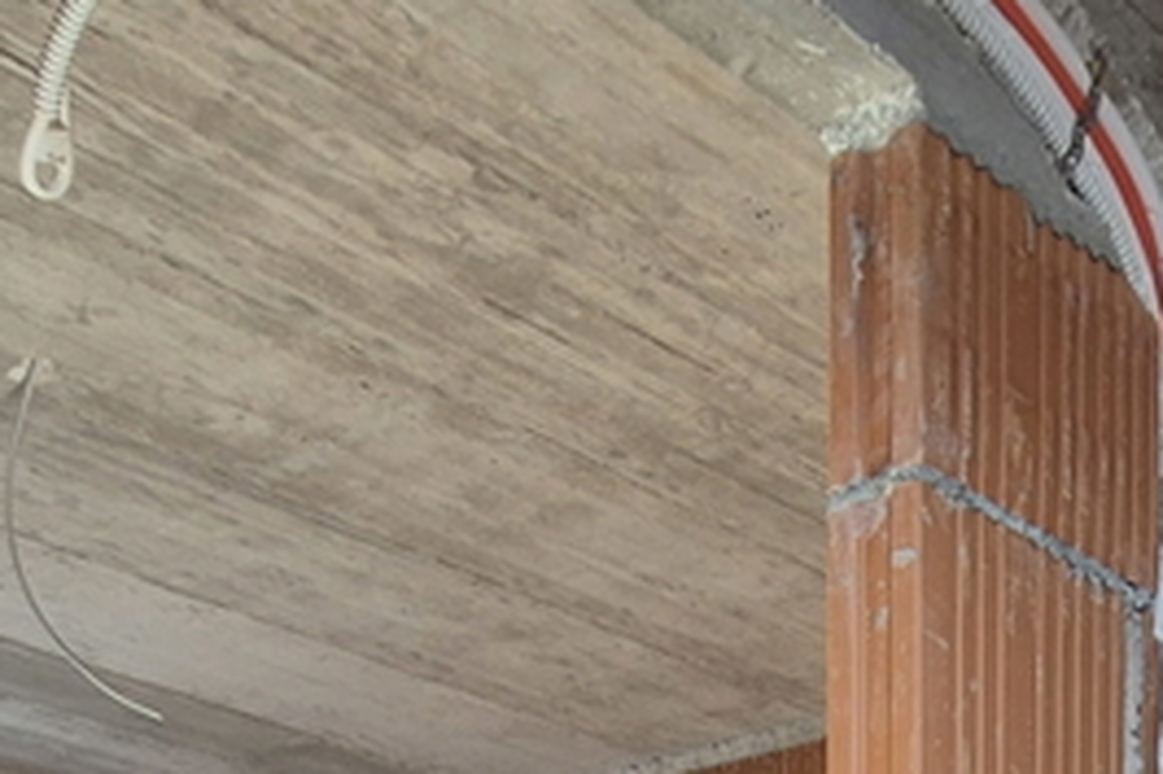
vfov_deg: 15.8
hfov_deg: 30.1
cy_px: 1679
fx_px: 1969
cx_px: 1220
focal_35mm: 61
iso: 64
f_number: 2.2
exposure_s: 1/50
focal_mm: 2.2
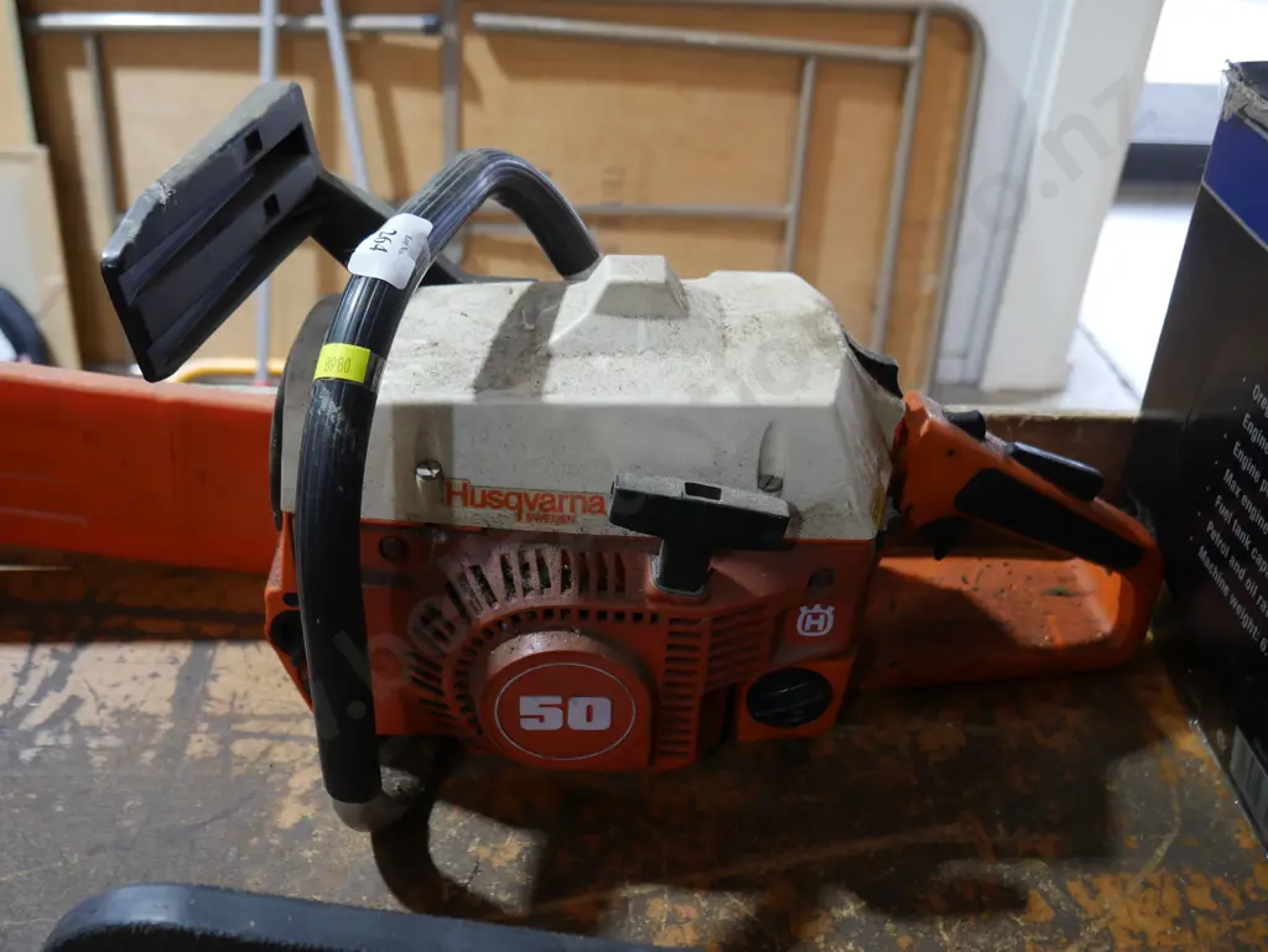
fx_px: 1173
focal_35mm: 32
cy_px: 476
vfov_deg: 44.2
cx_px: 634
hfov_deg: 56.8
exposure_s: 1/60
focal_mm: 16
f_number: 3.6
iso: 640
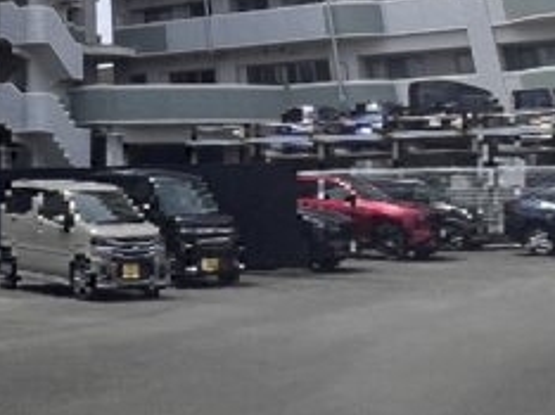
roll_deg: +0.5
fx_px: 913
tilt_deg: +32.5
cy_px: -432
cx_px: 50
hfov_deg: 32.1
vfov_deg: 17.5
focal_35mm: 57
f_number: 1.8
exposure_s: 1/3922
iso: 40
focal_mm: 1.57
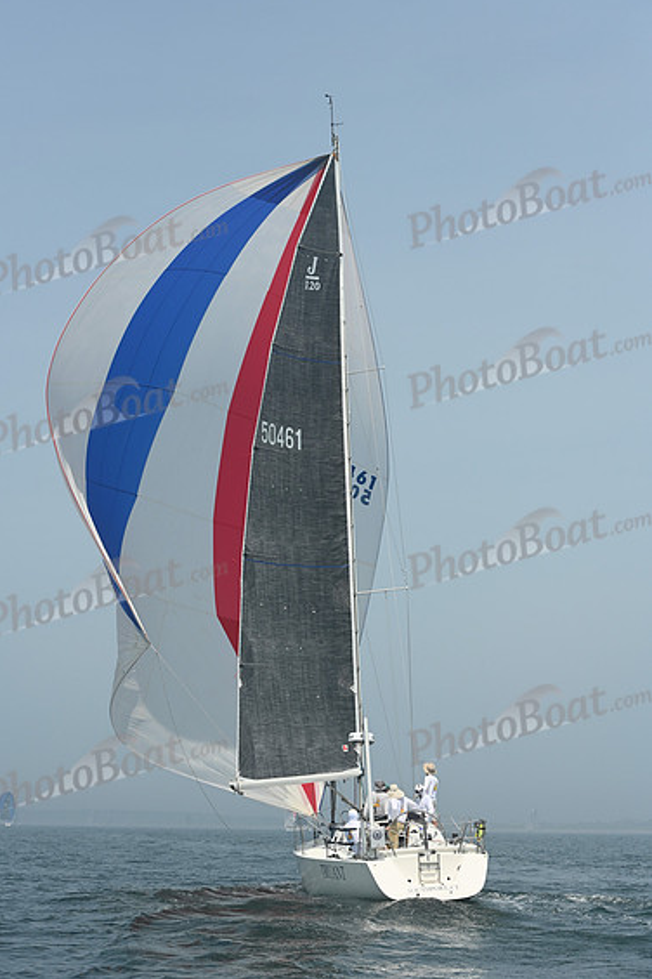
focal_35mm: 72
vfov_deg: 28.1
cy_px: 479
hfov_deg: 18.9
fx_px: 1956
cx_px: 318
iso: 320
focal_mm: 70
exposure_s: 1/1250
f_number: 8
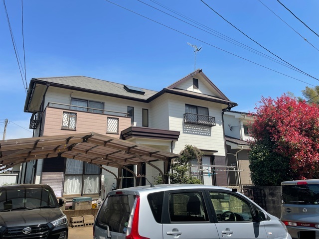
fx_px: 240
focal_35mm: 26
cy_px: 120
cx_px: 160
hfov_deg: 67.3
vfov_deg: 53.1
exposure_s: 1/2959
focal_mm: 4.2
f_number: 1.6
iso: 32
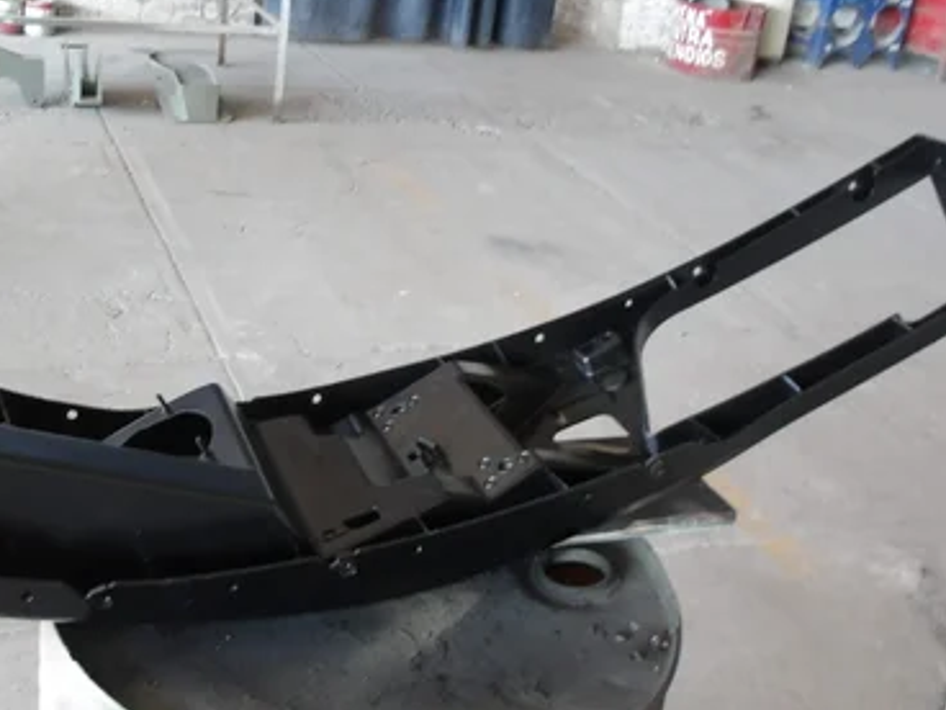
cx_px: 370
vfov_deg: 32.8
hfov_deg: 42.7
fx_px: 1202
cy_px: 304
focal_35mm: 44
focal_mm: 4.9
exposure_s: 1/21
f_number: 3
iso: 200
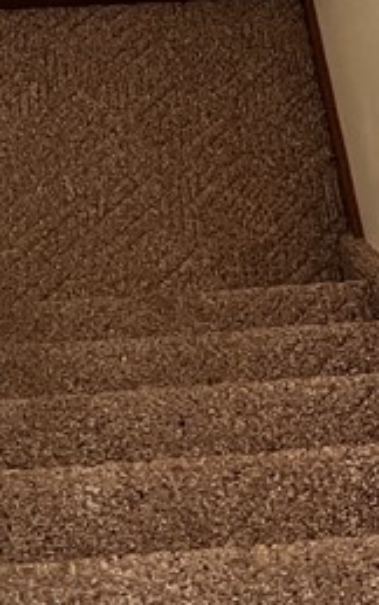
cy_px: -278
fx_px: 1800
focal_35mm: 109
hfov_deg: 12.0
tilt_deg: -34.7
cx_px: 192
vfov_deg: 17.4
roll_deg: -1.3
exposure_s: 1/60
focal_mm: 5.1
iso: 400
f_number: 1.6
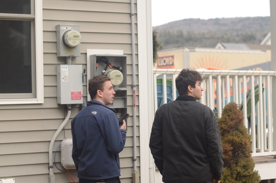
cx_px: 143
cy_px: 92
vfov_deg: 17.2
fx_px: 605
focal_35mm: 79
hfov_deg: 25.7
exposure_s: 1/1250
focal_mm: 50
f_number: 2.8
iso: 800
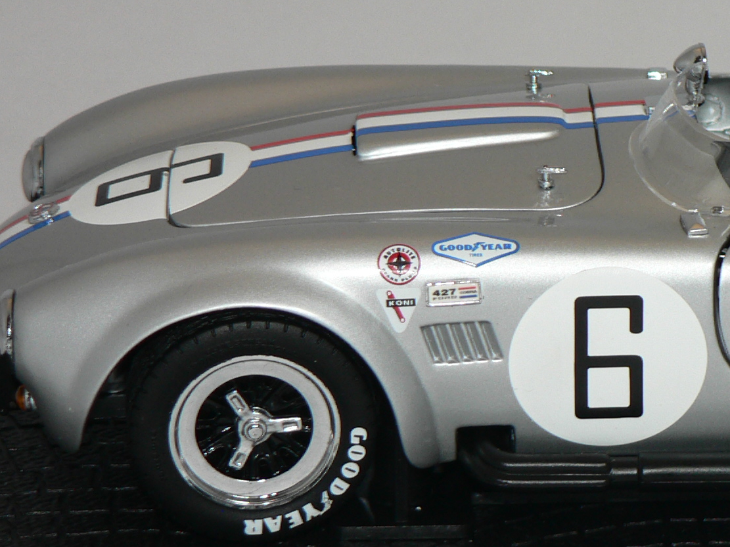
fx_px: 3985
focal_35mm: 189
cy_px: 280
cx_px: 764
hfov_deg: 10.4
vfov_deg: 7.9
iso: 80
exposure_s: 1/60
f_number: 3.2
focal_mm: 13.7
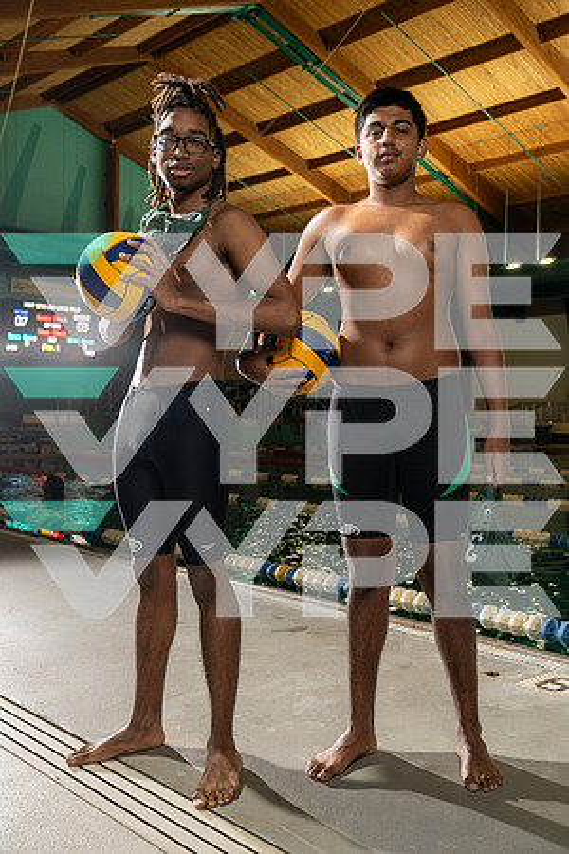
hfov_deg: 35.9
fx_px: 877
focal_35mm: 37
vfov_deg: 51.9
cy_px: 427
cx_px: 284
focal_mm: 37
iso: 500
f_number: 4
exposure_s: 1/250
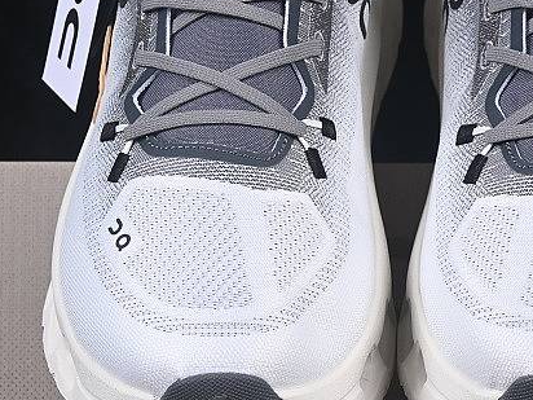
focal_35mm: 189
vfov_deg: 7.9
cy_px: 162
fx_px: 2910
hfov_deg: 10.4
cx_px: 402
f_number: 8
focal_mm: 50
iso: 160
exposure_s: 1/80
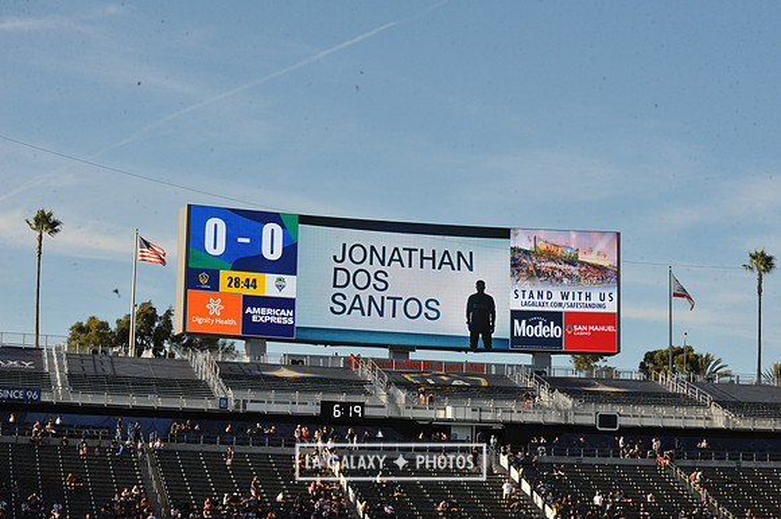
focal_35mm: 82
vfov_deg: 16.6
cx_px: 390
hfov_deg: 24.8
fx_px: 1778
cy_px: 260
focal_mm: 82
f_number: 16
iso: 1600
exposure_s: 1/1000
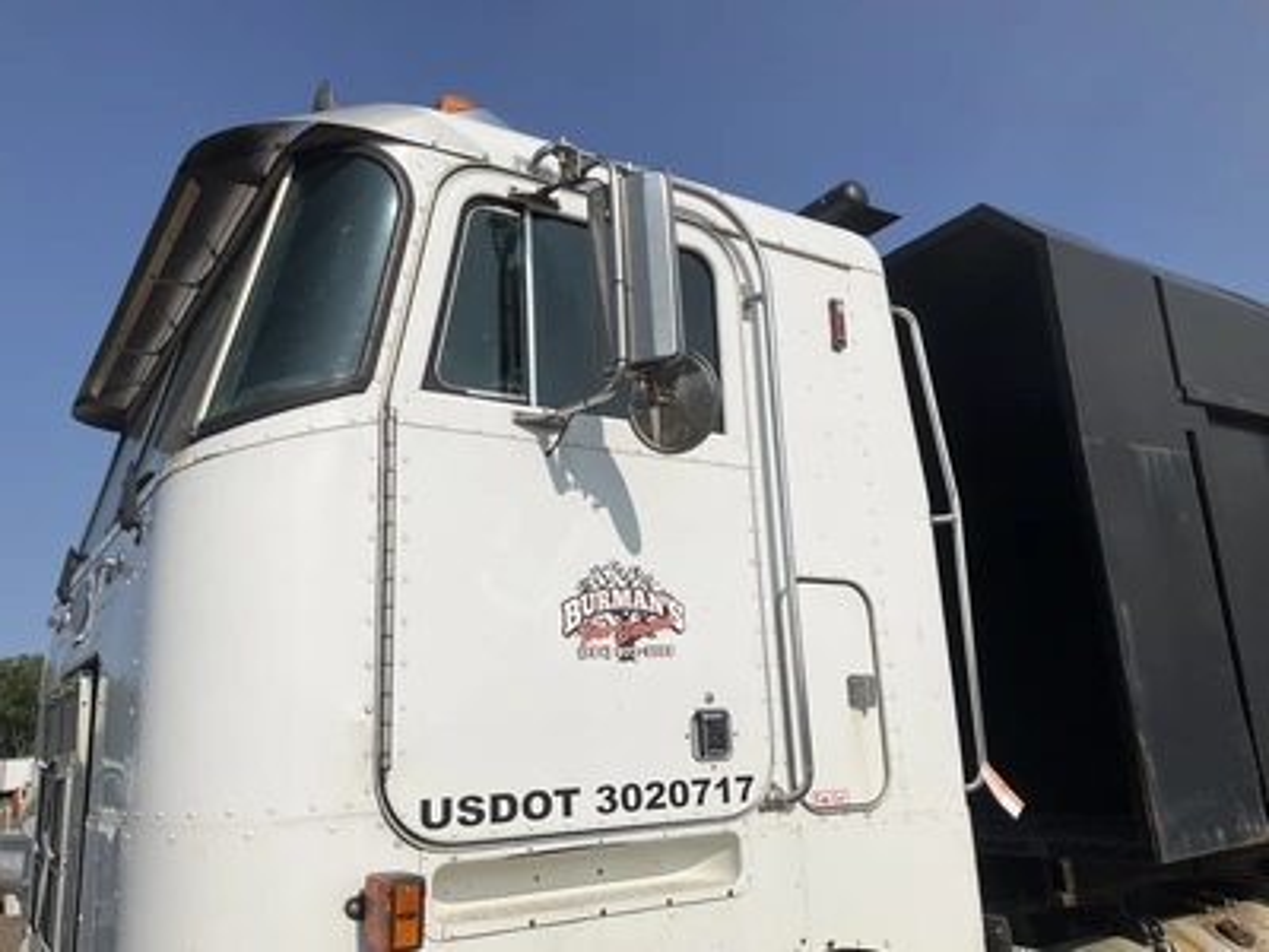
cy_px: 476
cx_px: 634
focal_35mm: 29
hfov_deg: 61.7
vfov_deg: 48.2
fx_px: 1063
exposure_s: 1/6536
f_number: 1.8
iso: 25
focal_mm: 3
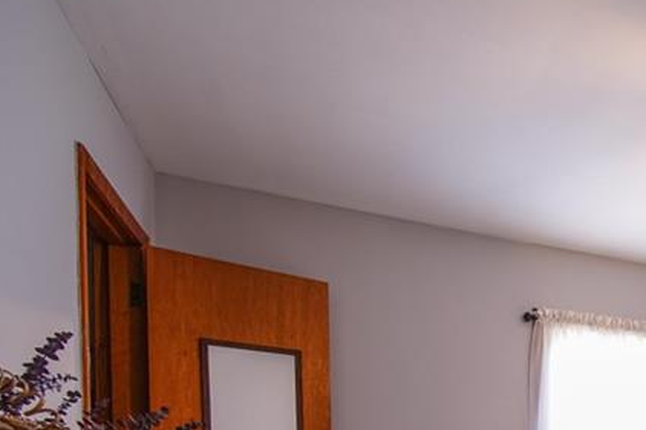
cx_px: 707
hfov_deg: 43.5
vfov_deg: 32.7
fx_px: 610
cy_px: 502
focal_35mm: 34
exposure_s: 1/5
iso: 200
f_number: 6.3
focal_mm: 14
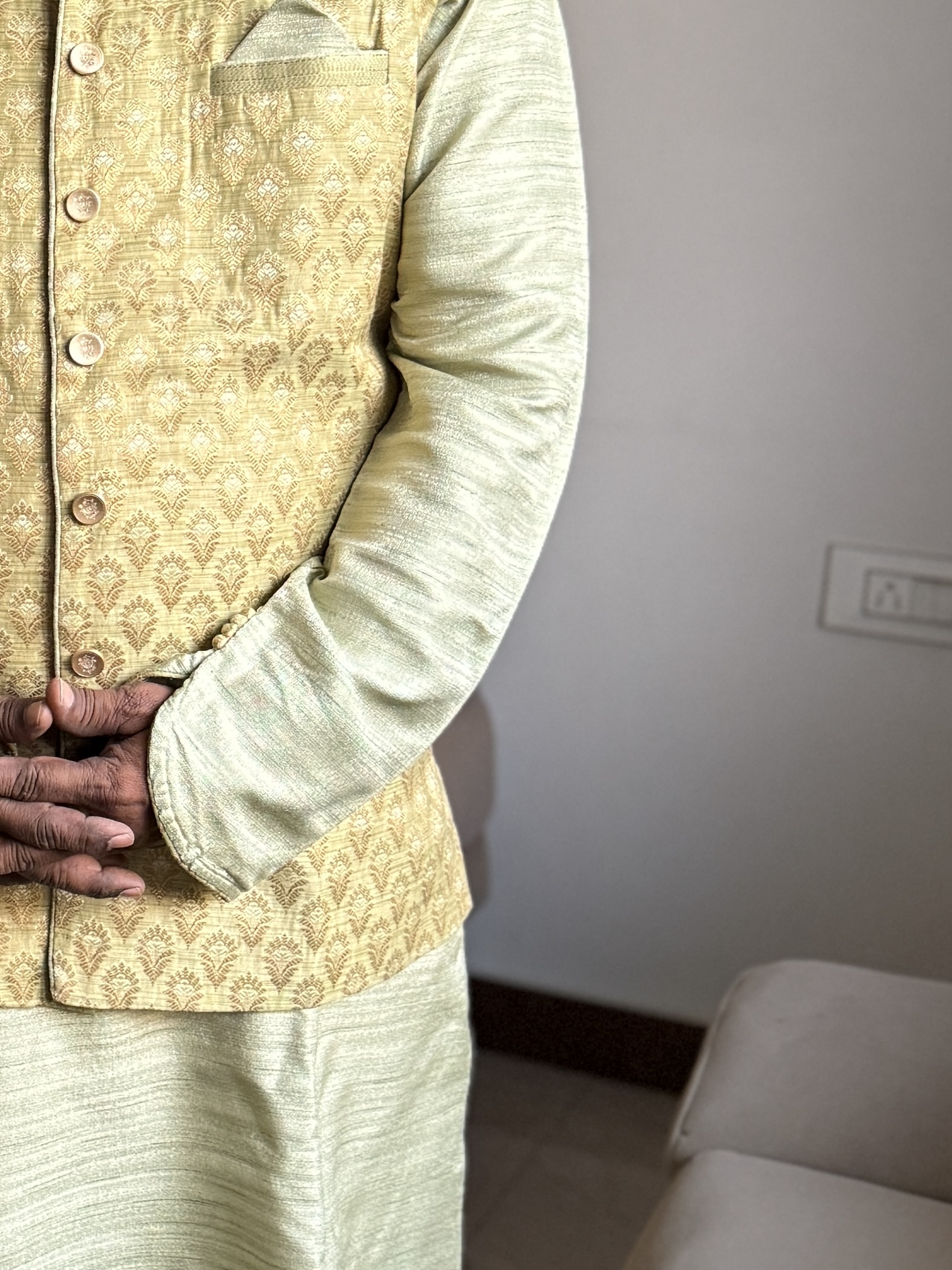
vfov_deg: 29.8
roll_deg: +0.1
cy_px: 535
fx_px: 2383
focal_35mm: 65
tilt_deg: -12.2
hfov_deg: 21.2
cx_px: -162
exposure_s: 1/50
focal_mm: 6.76
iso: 400
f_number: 1.78
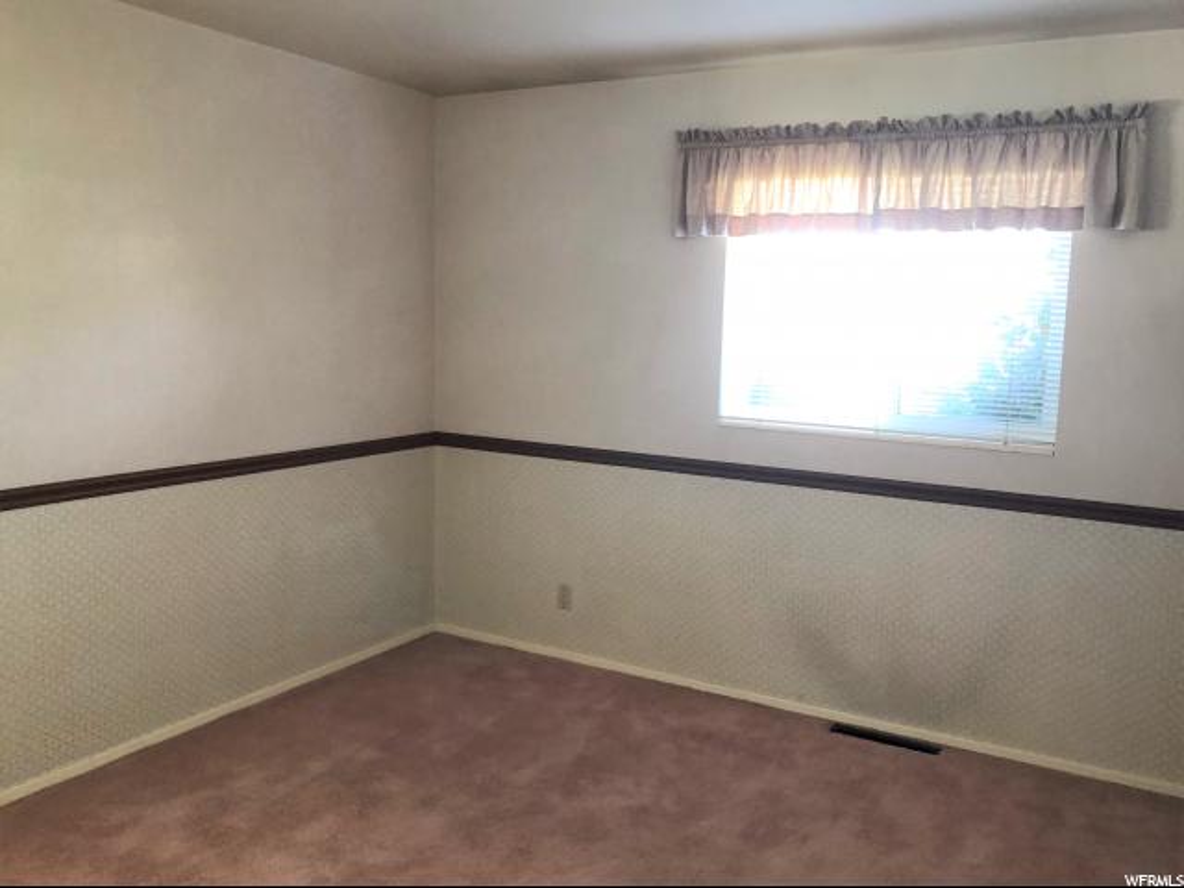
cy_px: 444
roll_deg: -0.6
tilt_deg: -9.3
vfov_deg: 49.7
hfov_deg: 63.4
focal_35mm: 28
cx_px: 592
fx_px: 958
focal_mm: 3.99
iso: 64
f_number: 1.8
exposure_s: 1/15
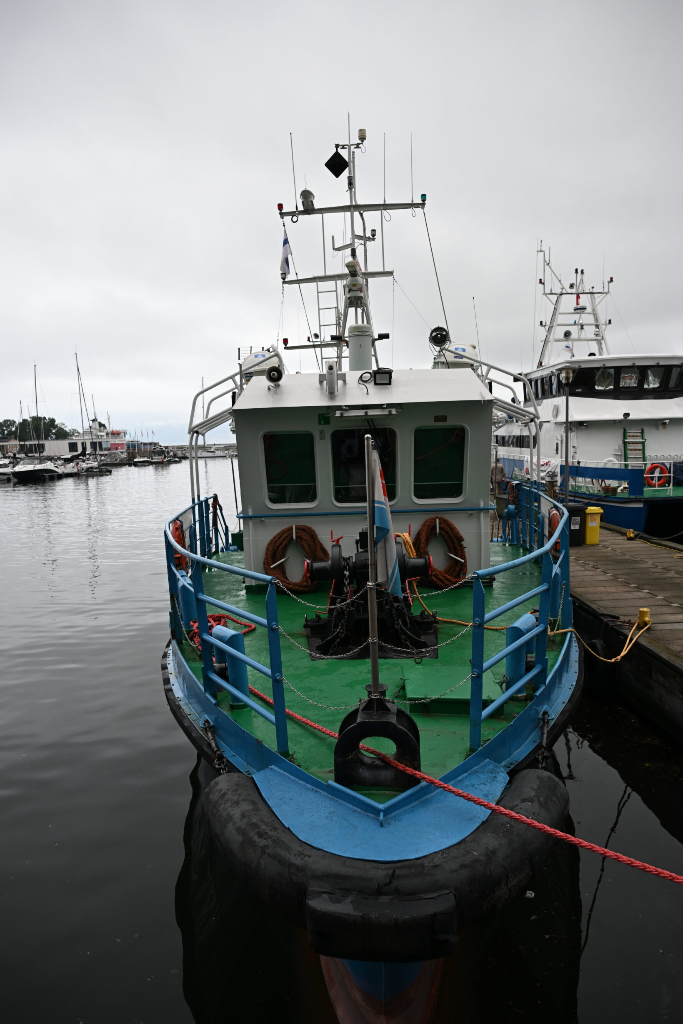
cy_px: 525
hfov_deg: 51.3
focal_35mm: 25
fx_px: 711
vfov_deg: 71.5
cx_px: 343
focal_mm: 24
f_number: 4
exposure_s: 1/200
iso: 400
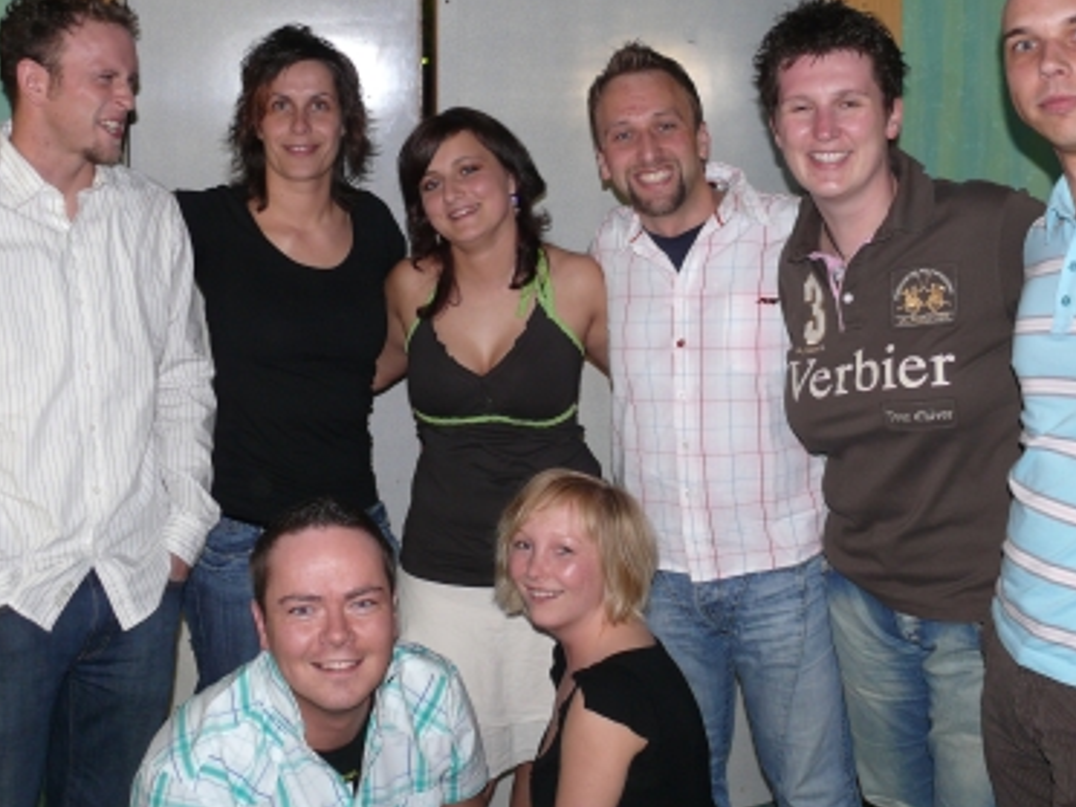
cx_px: 596
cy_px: 334
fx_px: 1461
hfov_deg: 40.4
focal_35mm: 47
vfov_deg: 30.8
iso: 100
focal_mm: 7.4
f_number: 2.8
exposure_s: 1/30
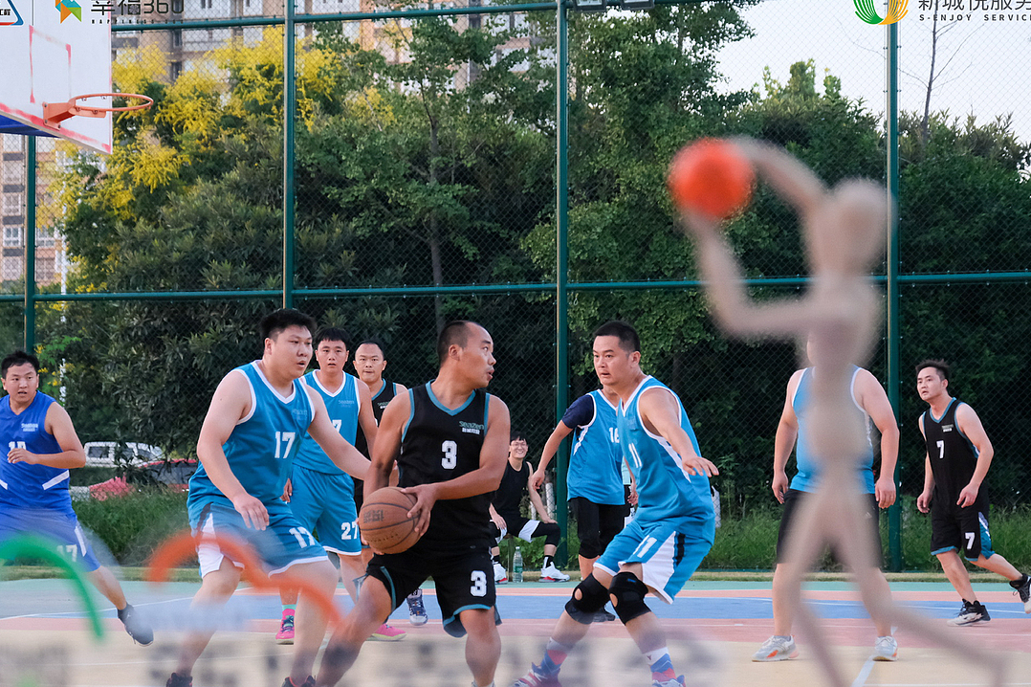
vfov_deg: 17.9
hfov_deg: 26.6
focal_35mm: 76
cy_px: 382
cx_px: 444
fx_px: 2176
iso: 3200
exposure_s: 1/1000
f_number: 2.8
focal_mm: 42.7
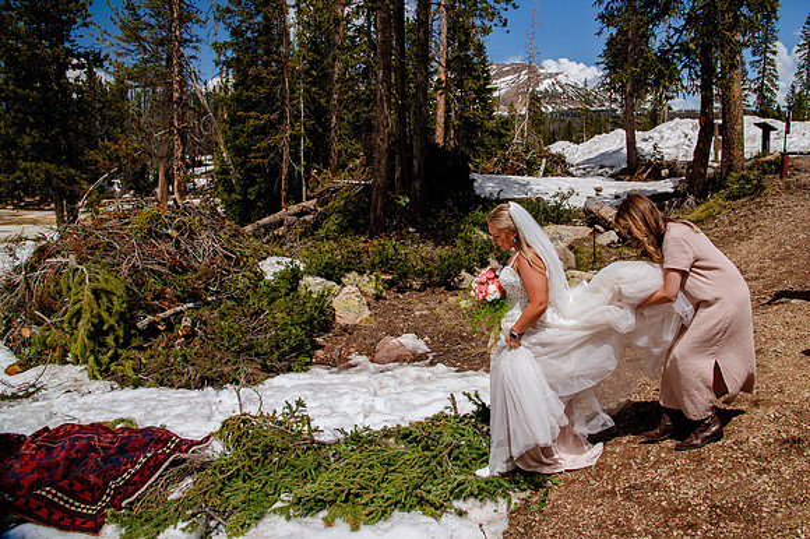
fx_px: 590
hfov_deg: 68.7
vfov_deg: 49.0
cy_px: 244
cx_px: 443
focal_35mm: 26
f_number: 8
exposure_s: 1/640
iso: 200
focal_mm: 24
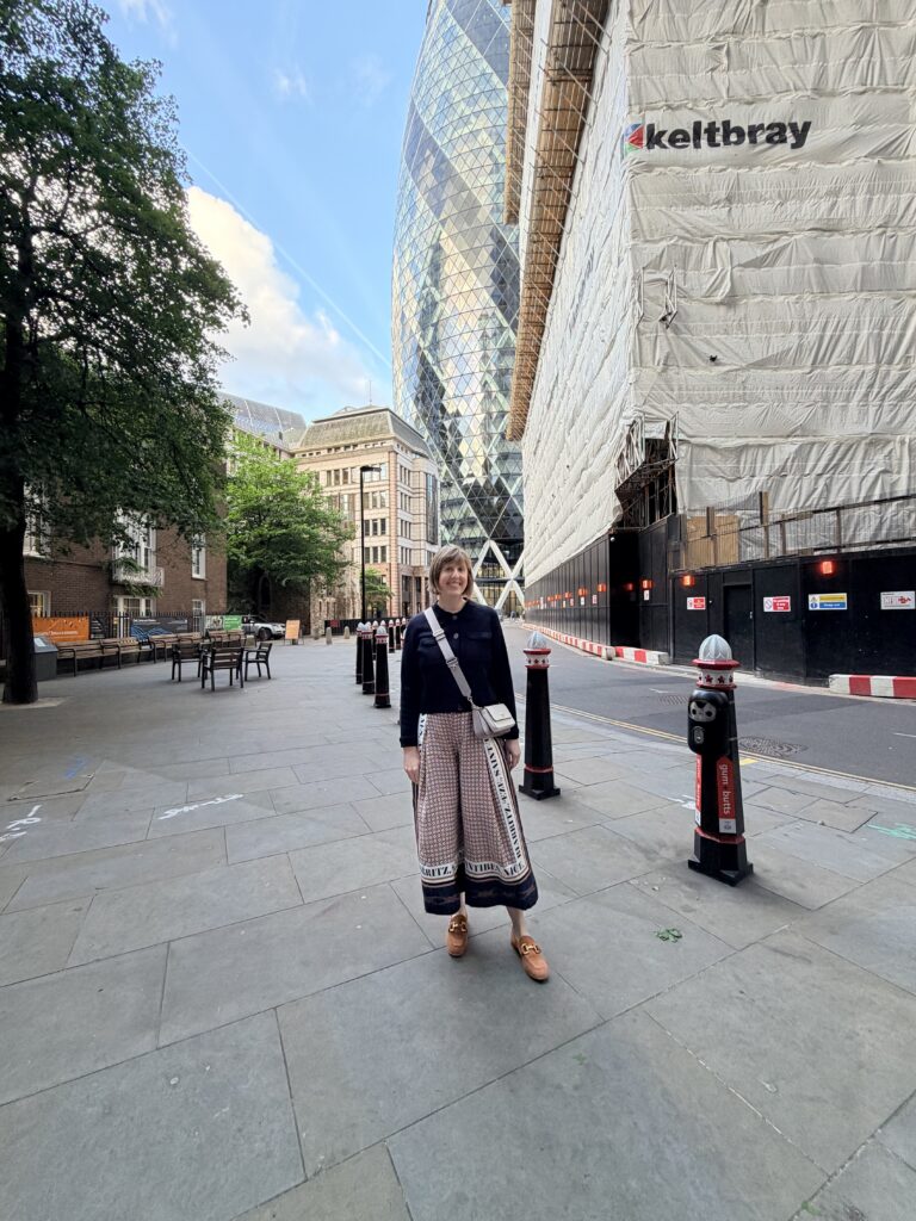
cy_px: 610
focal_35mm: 14
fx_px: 494
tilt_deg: +0.7
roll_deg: -0.2
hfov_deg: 85.7
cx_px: 458
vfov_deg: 102.1
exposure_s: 1/100
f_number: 2.2
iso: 80
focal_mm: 2.22
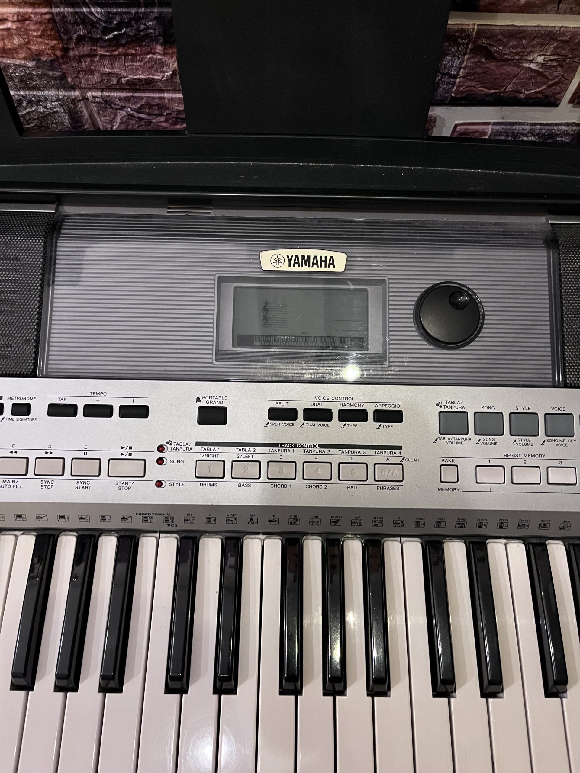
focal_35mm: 26
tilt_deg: -68.9
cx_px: 290
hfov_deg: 53.1
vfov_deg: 67.3
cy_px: 386
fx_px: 581
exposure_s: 1/33
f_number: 1.6
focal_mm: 5.1
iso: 400
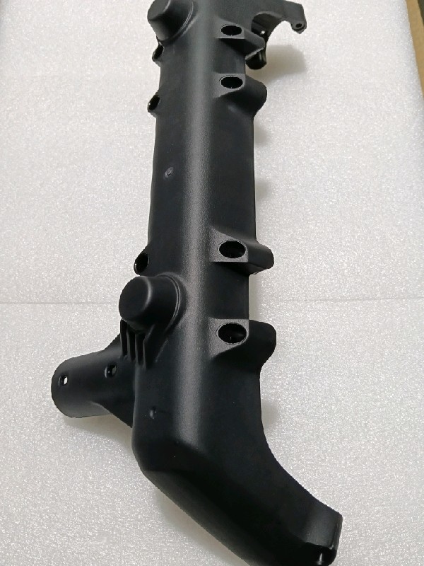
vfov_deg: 65.3
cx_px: 212
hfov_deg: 51.4
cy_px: 283
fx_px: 441
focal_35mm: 27
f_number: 1.8
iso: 250
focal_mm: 3.98
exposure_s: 1/33.3
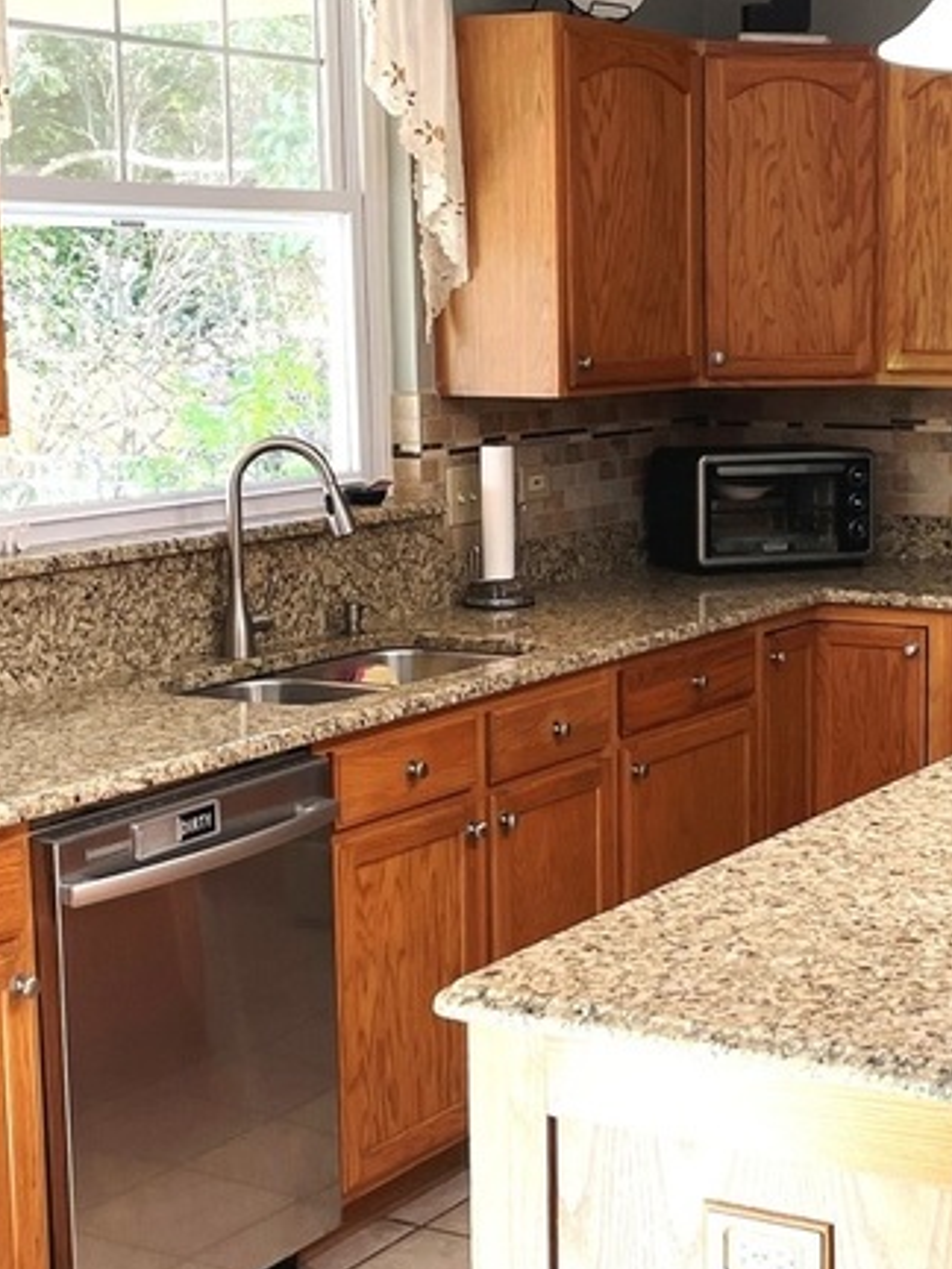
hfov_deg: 22.4
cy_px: 667
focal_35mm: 65
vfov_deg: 29.8
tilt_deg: -7.7
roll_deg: +0.8
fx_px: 2383
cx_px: 711
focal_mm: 4.2
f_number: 1.6
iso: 80
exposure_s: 1/60
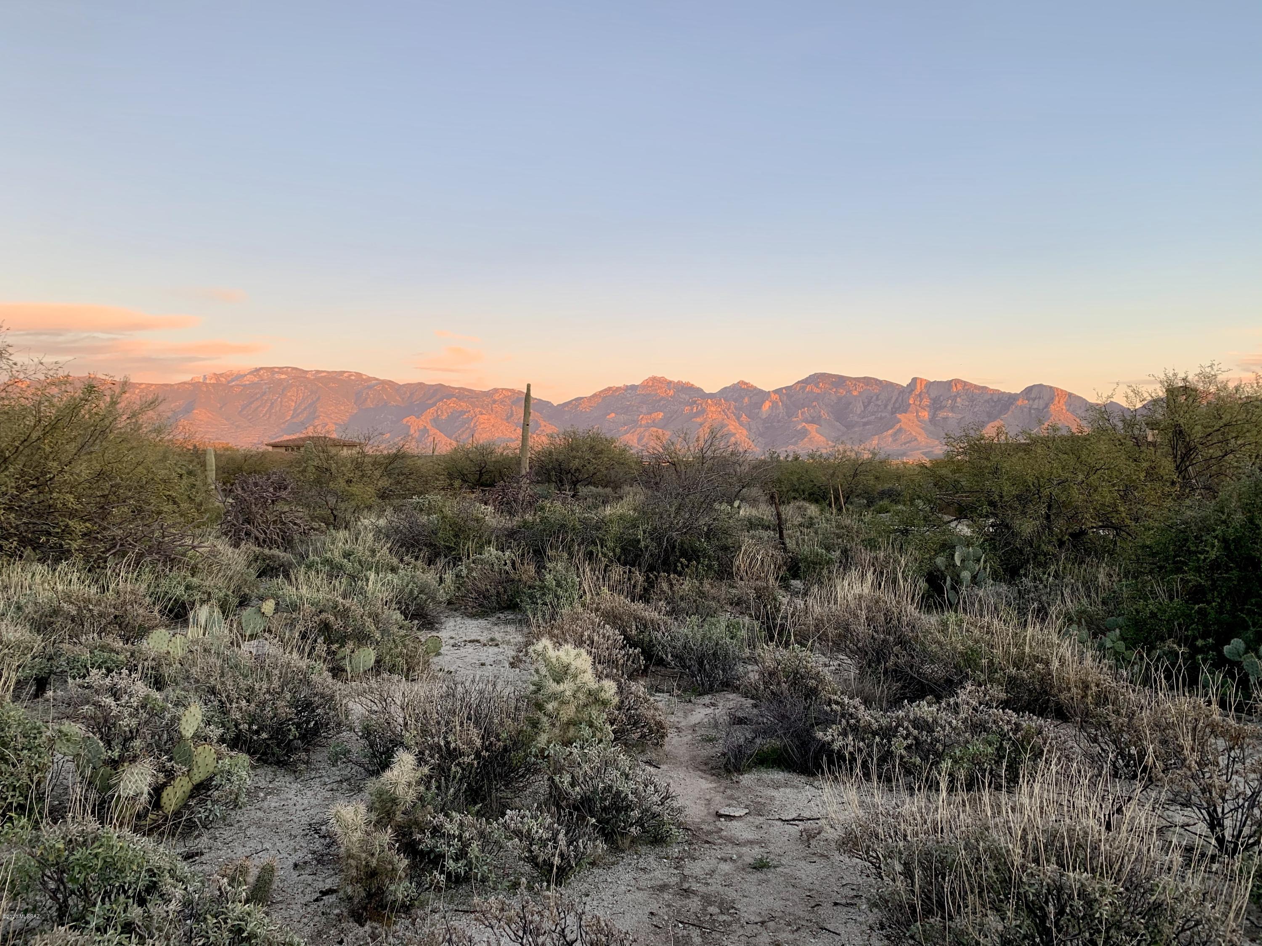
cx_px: 631
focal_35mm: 26
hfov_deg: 67.3
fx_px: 948
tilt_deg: -1.7
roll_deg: +0.6
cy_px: 473
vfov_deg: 53.1
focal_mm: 4.25
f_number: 1.8
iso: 25
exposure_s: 1/121
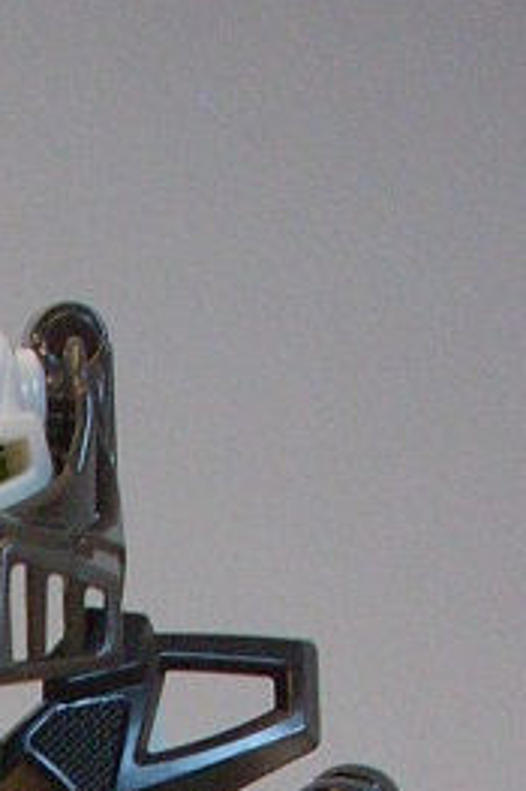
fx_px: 3292
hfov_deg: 9.0
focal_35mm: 150
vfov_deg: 12.5
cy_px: 1438
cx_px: -147
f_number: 2.8
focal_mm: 6.2
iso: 200
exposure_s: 1/5
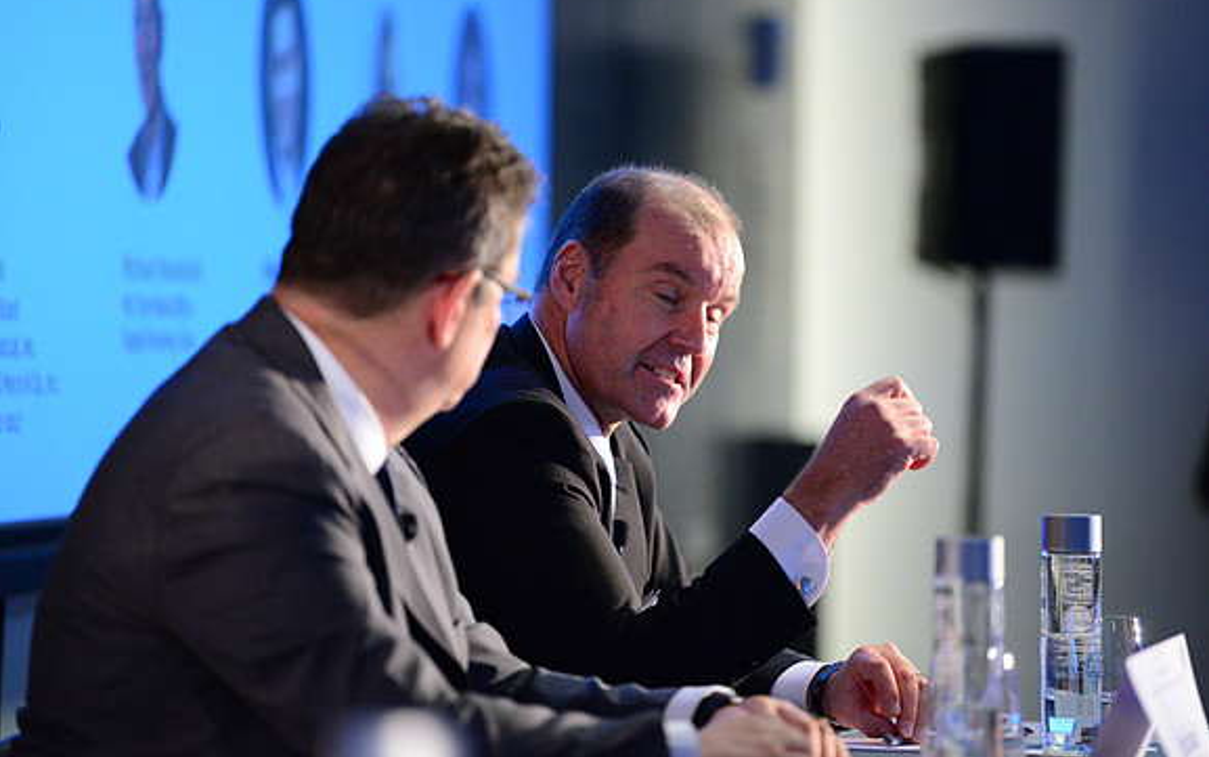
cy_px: 374
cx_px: 606
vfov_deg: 6.4
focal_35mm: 205
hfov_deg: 10.2
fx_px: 6757
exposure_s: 1/125
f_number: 2.8
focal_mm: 200
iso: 4000
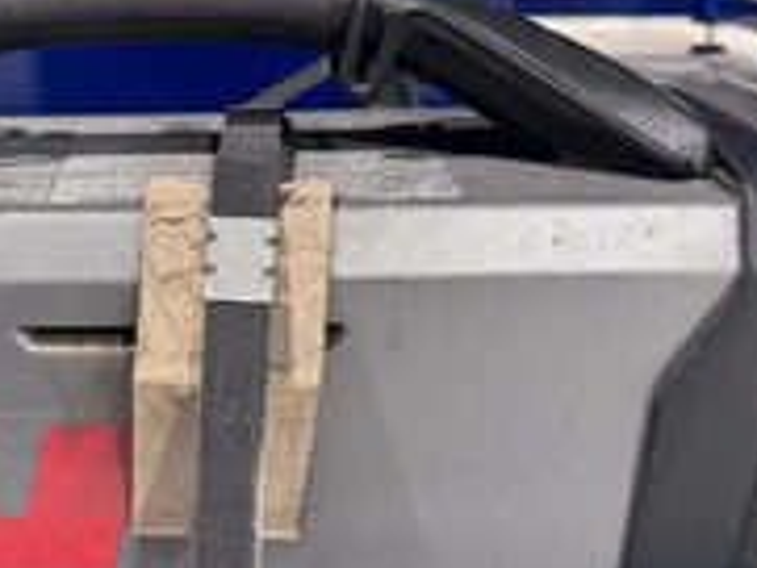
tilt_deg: -27.2
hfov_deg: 35.0
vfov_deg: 26.9
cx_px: 151
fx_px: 1160
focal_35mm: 53
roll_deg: +1.4
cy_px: 476
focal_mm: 6.76
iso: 320
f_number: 1.78
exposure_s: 1/60
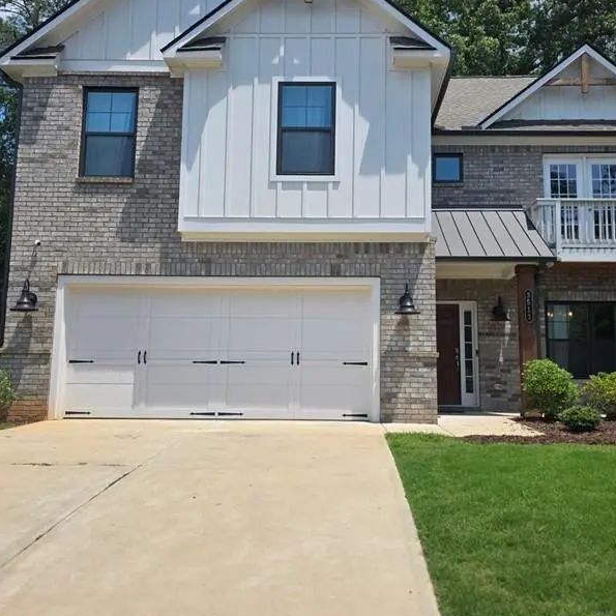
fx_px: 705
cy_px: 272
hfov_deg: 47.2
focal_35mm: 35
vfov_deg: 47.1
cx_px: 321
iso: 80
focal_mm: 6.3
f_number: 1.7
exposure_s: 1/10000
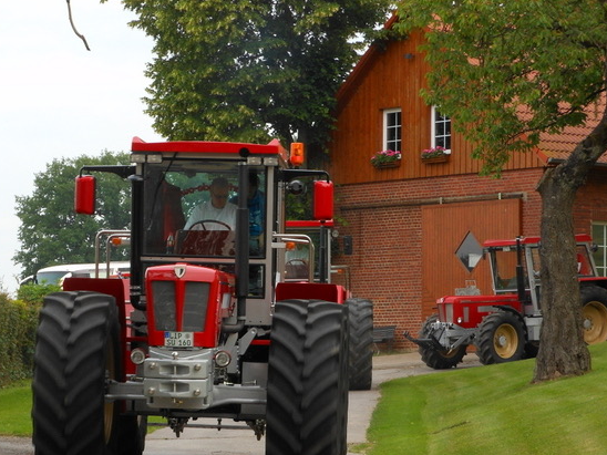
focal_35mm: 149
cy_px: 276
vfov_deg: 10.0
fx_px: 2613
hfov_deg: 13.2
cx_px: 178
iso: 80
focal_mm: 18.3
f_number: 5.4
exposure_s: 1/80
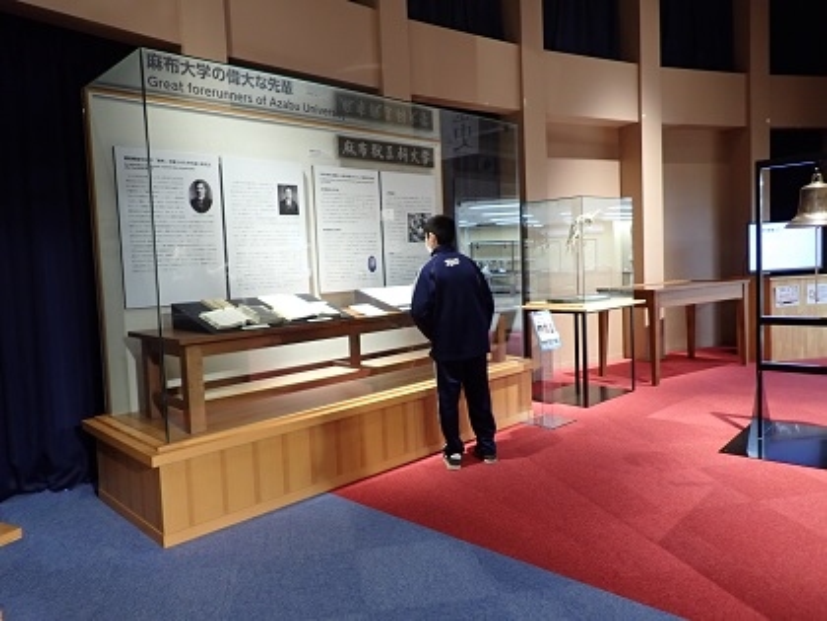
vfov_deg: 54.9
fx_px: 597
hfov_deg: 69.4
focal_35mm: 25
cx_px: 414
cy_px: 310
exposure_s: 1/30
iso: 200
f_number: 2
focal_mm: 4.5
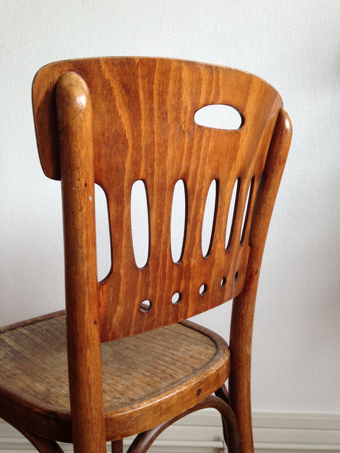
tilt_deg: -7.2
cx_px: 170
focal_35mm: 33
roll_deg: +0.7
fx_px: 432
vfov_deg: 55.4
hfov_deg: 42.9
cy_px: 226
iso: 50
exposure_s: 1/60
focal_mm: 4.12
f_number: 2.4
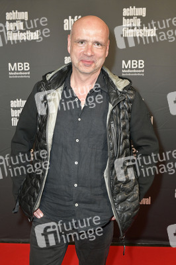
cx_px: 88
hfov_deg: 38.8
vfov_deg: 55.8
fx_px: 250
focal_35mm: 34
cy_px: 132
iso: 2000
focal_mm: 34
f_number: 5
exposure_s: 1/250
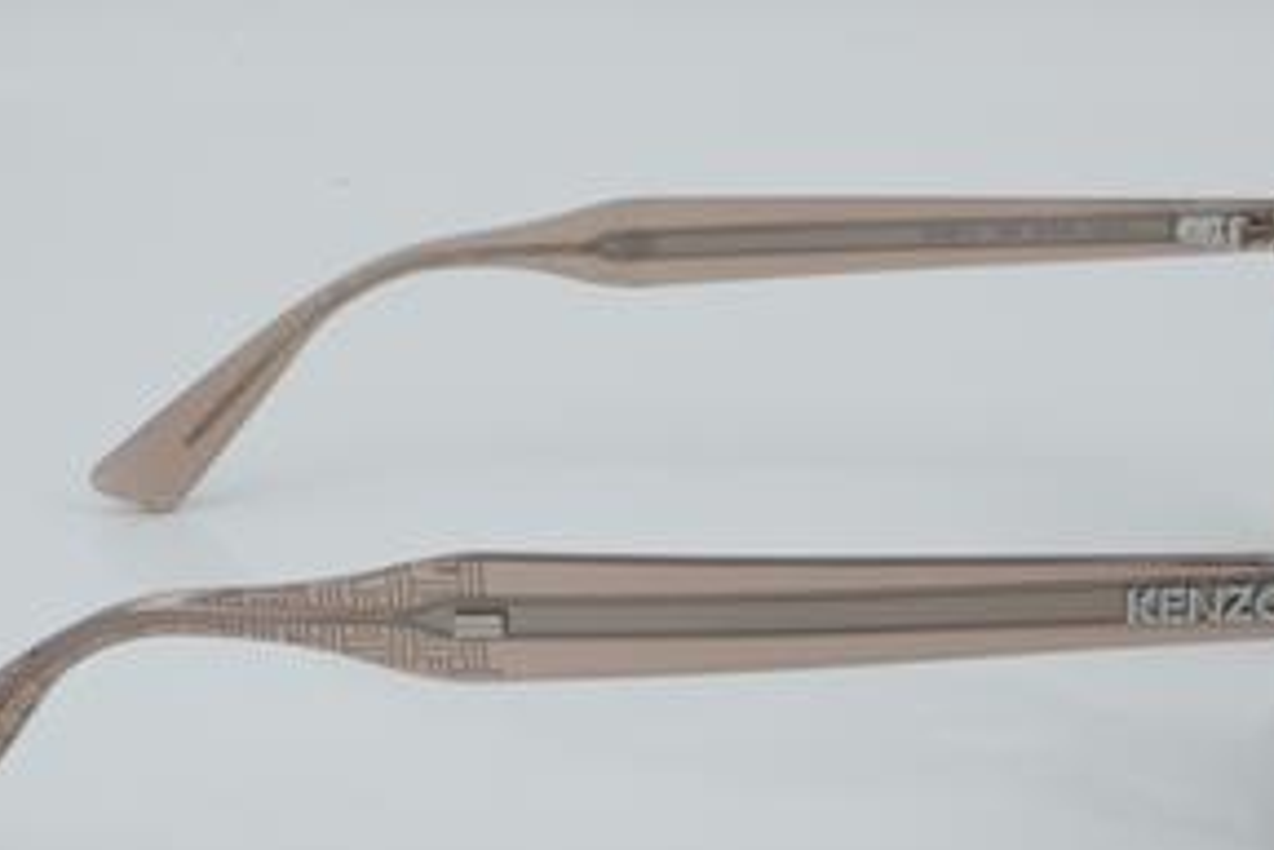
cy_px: 514
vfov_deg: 13.2
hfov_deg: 19.6
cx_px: 668
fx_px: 3680
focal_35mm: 104
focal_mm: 50
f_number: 32
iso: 100
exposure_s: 1/3
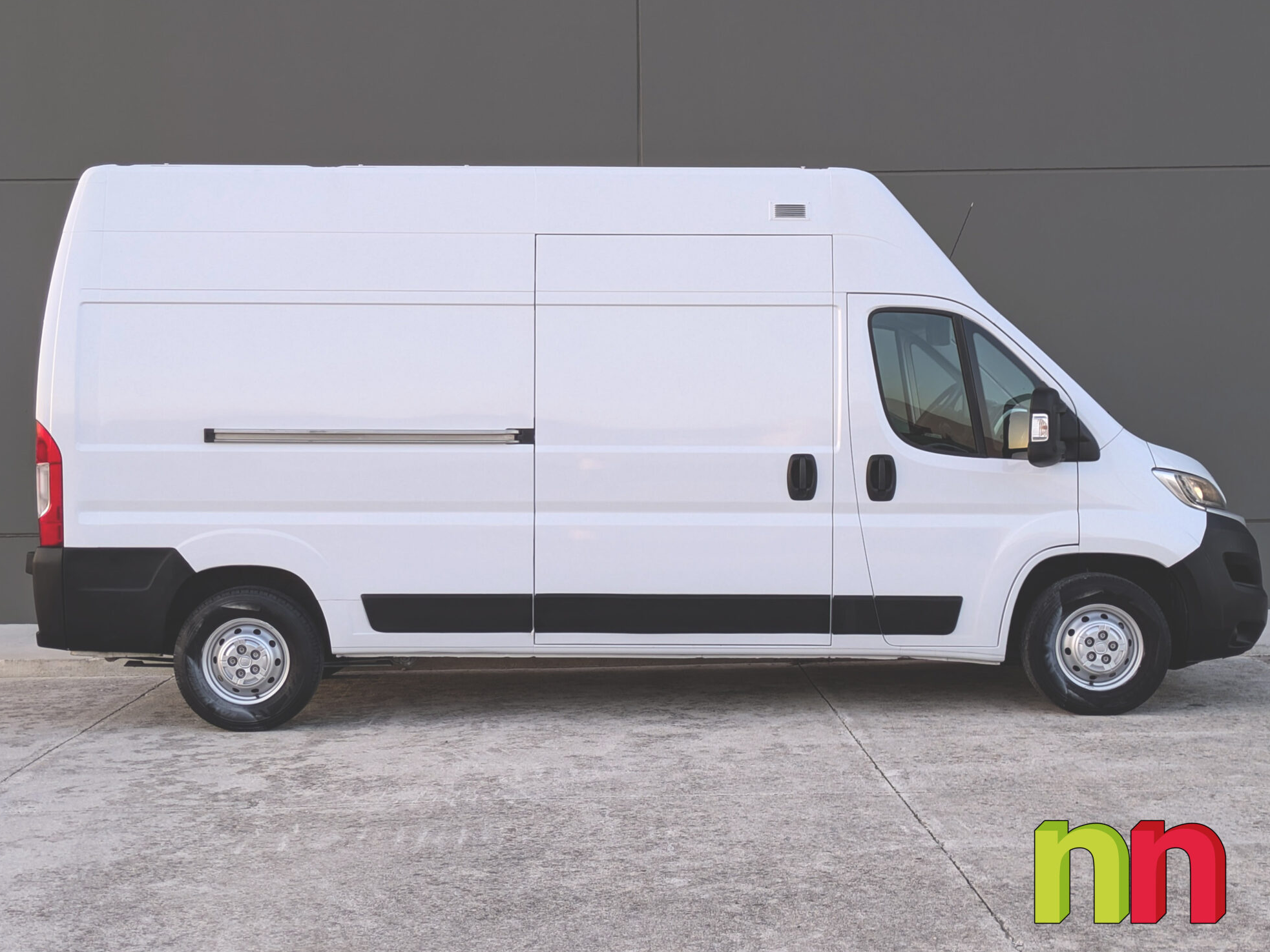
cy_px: 486
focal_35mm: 25
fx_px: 917
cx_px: 631
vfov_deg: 54.9
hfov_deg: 69.4
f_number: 1.8
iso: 80
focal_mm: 6.86
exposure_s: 1/3200
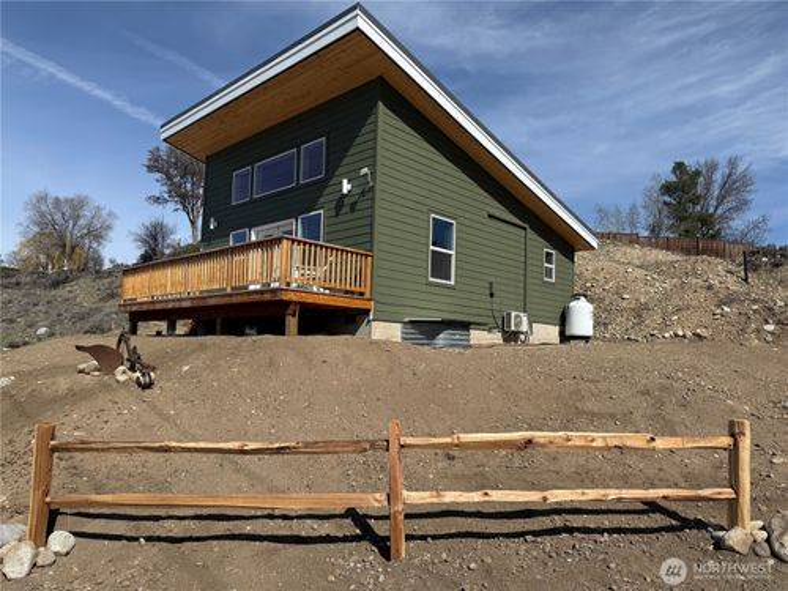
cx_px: 394
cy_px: 296
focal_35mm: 24
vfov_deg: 56.8
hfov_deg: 71.6
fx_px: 546
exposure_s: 1/7353
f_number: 1.78
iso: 80
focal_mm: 6.76
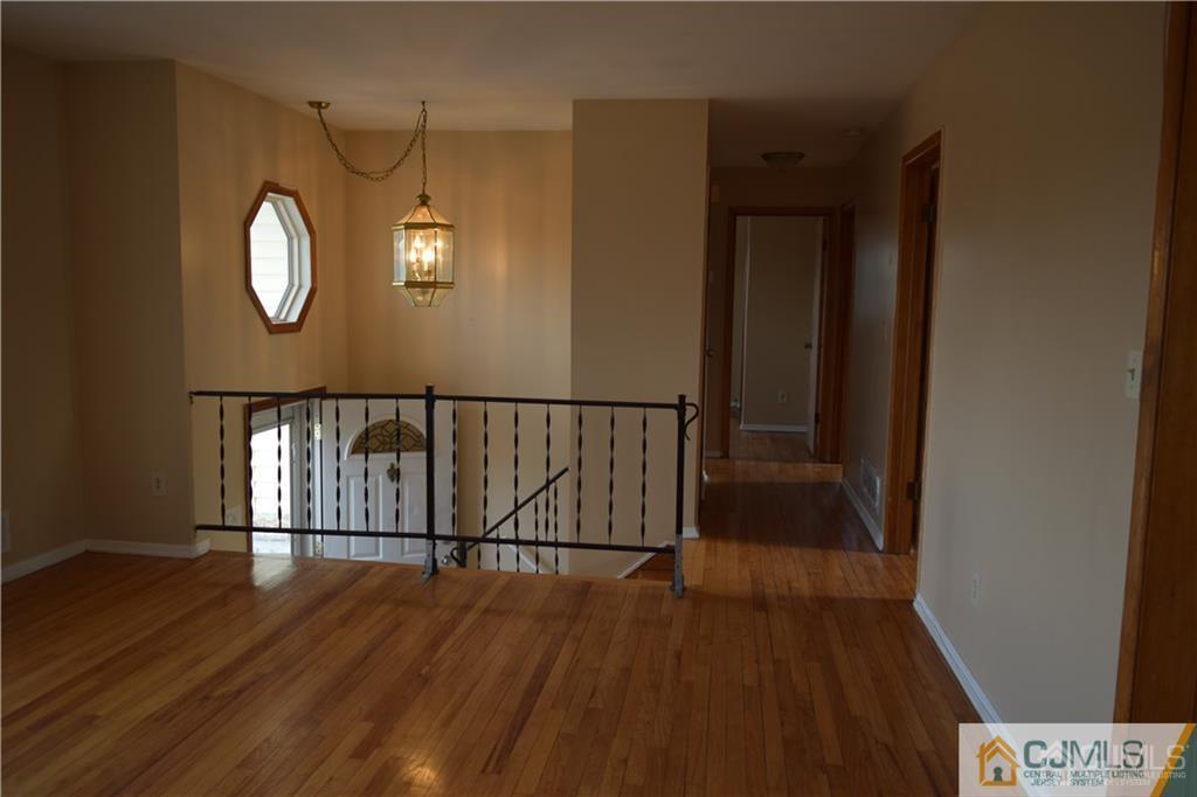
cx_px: 598
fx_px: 897
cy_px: 398
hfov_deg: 67.4
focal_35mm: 27
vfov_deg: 47.9
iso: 280
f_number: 3.5
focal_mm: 18
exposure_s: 1/60
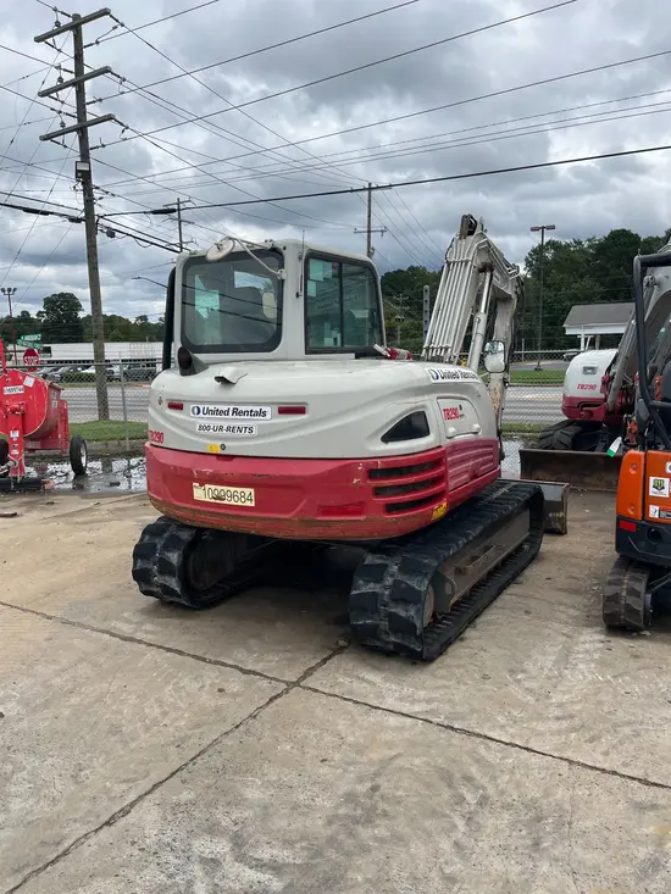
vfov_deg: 67.3
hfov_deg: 53.1
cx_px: 336
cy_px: 447
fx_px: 672
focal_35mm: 26
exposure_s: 1/3745
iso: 50
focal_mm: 5.1
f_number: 1.6
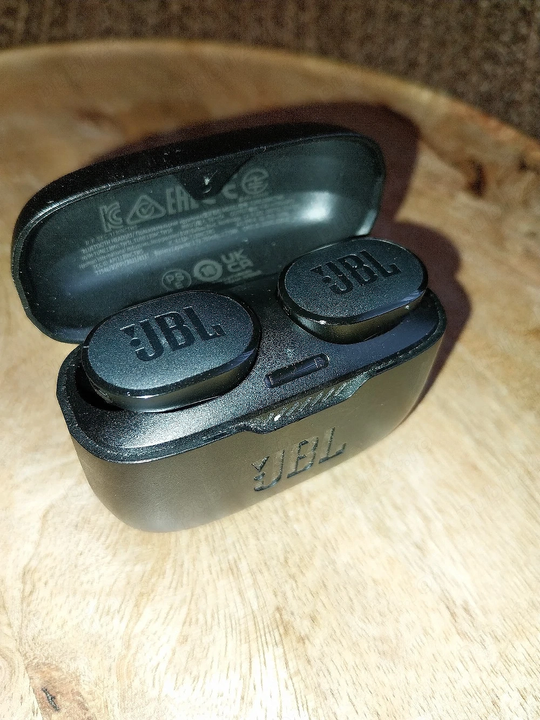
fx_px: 541
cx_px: 270
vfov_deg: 67.3
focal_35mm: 26
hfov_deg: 53.1
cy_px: 360
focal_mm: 4
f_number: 1.8
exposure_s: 1/60.2
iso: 50
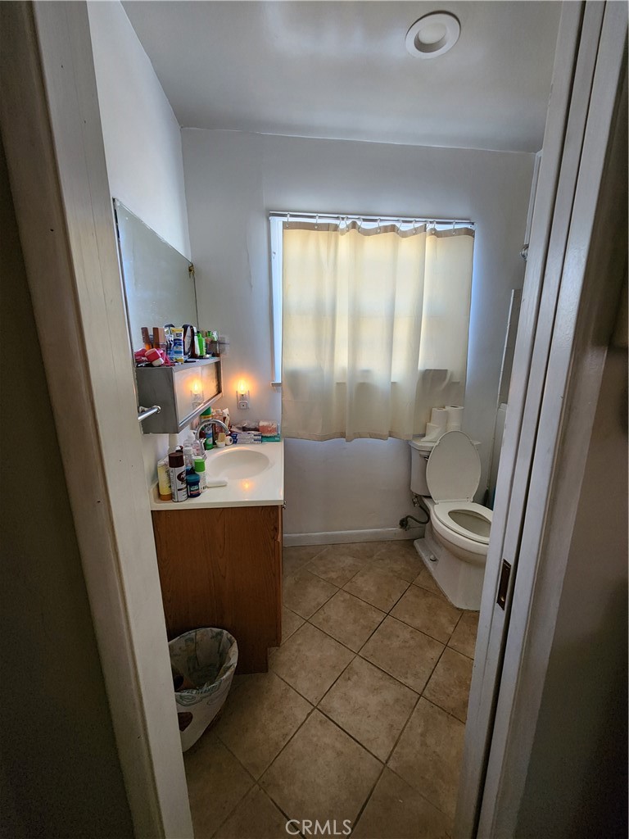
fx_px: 315
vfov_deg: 106.2
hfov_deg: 89.9
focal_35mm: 13
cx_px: 314
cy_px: 420
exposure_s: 1/30
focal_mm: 2.2
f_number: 2.2
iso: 320
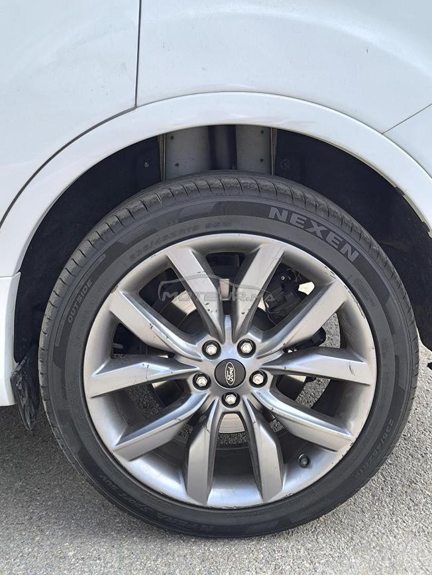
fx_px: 765
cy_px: 288
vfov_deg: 41.2
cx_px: 216
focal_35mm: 46
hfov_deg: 31.5
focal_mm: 6.14
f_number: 1.65
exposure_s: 1/304
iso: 50
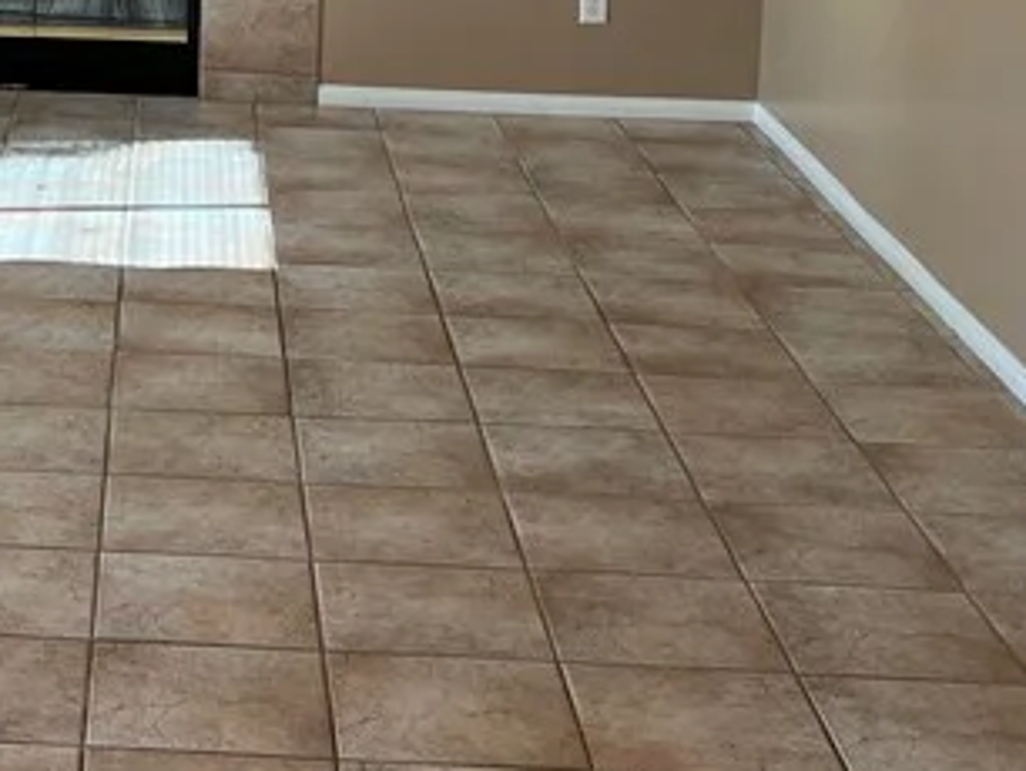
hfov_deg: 21.7
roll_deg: -1.8
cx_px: 10
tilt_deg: -7.0
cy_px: -147
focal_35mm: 87
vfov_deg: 16.3
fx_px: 2581
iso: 64
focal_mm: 5.7
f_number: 1.5
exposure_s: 1/120
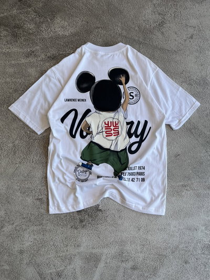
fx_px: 210
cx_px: 105
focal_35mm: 26
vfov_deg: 67.3
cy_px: 140
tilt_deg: -86.2
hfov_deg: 53.1
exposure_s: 1/136
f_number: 1.6
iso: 32
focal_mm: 5.1
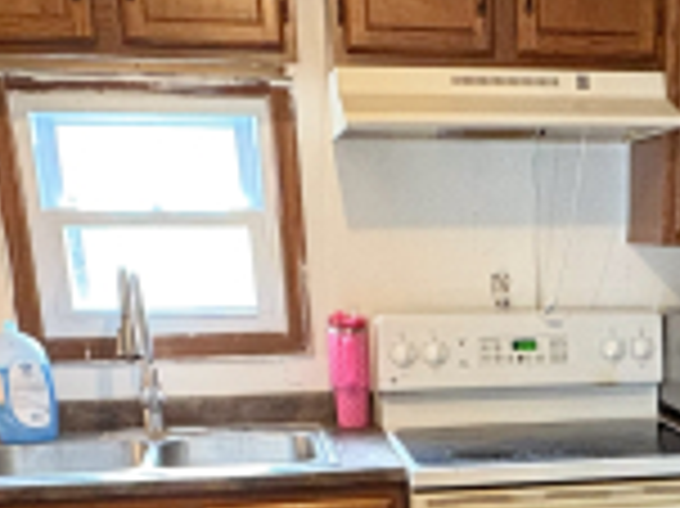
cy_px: 674
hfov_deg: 30.2
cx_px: 583
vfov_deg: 21.2
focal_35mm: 62
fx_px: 1217
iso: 640
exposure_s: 1/40
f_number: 2.2
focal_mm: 2.22
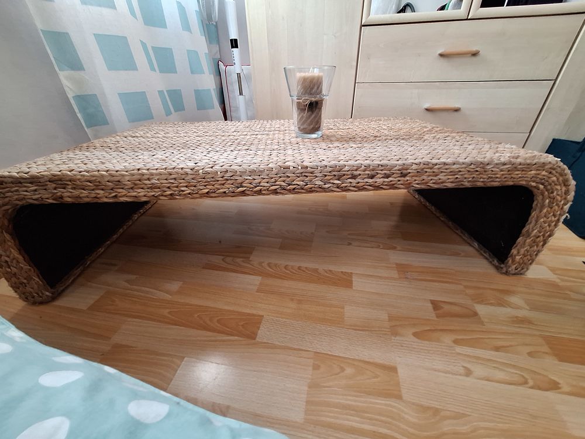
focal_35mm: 13
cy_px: 220
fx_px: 220
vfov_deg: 89.9
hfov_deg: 106.2
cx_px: 292
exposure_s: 1/24
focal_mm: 1.74
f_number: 2.2
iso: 250
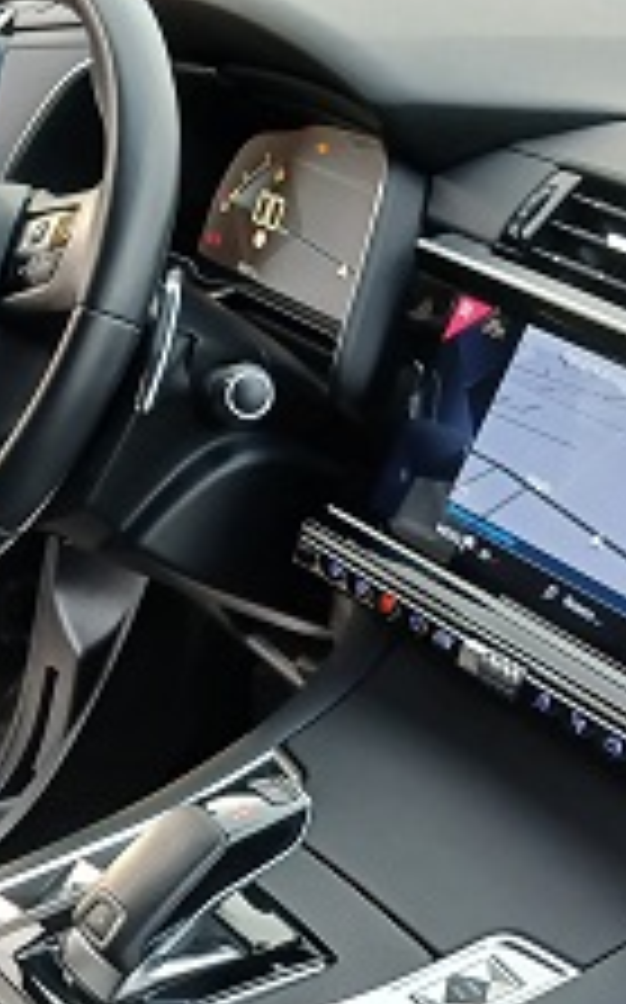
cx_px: -86
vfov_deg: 26.3
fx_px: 2106
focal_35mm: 77
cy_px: 824
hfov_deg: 16.3
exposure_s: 1/50
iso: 80
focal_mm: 3.98
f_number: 1.8
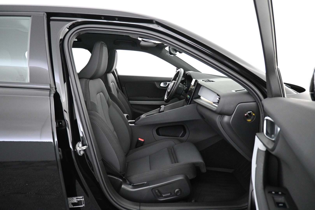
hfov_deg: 73.7
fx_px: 210
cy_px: 105
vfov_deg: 53.1
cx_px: 158
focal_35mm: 24
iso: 4000
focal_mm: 16
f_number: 3.5
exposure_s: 1/40
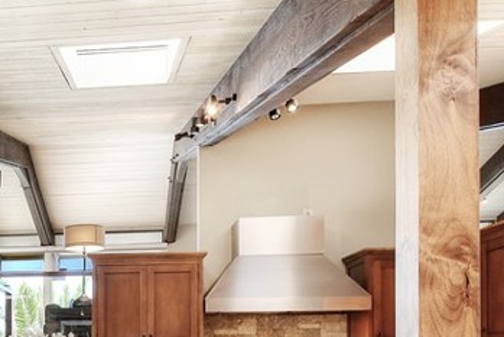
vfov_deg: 28.3
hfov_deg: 40.8
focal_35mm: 44
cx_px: 42
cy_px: 352
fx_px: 616
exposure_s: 1/20
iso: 100
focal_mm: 10
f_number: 8
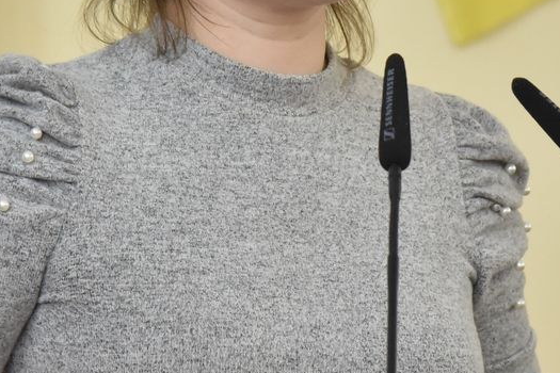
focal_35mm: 320
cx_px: 265
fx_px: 4977
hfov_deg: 6.4
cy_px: 25
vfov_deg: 4.3
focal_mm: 120
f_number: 5
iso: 5000
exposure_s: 1/320
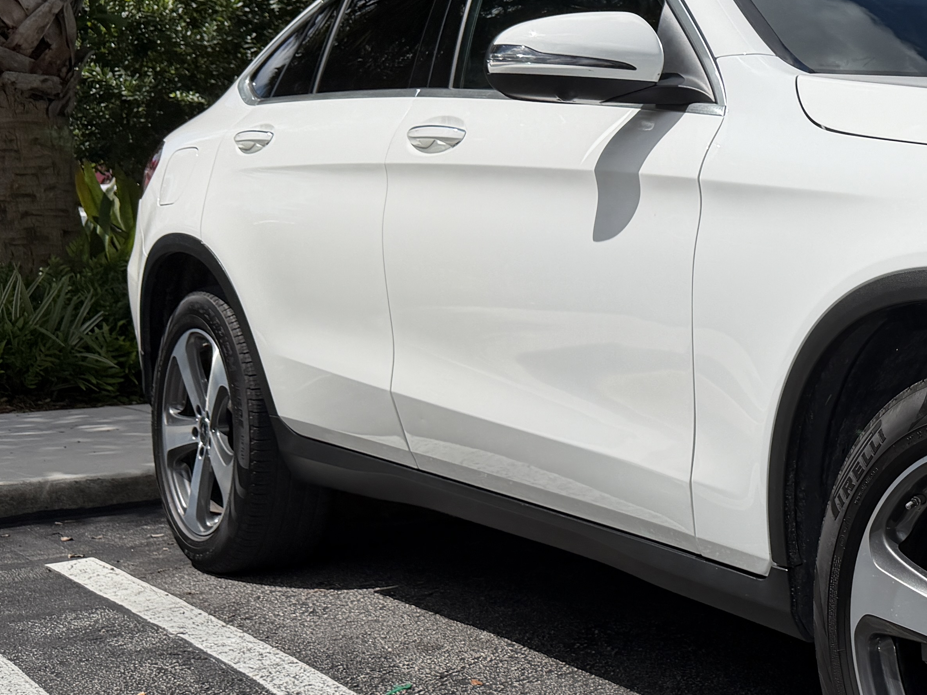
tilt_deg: -2.5
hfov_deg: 29.9
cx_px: 1012
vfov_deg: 25.2
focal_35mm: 58
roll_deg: +1.0
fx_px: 1553
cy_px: 323
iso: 100
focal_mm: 6.76
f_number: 1.78
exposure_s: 1/11905
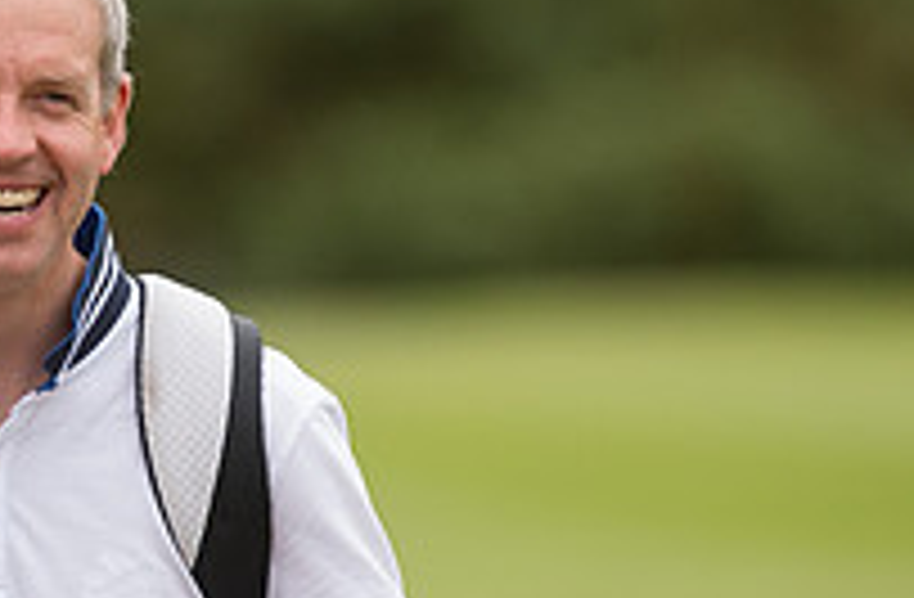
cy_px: 388
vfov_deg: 1.3
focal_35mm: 1014
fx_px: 25607
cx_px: 138
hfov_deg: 2.0
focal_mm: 300
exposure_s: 1/3200
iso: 800
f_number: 4
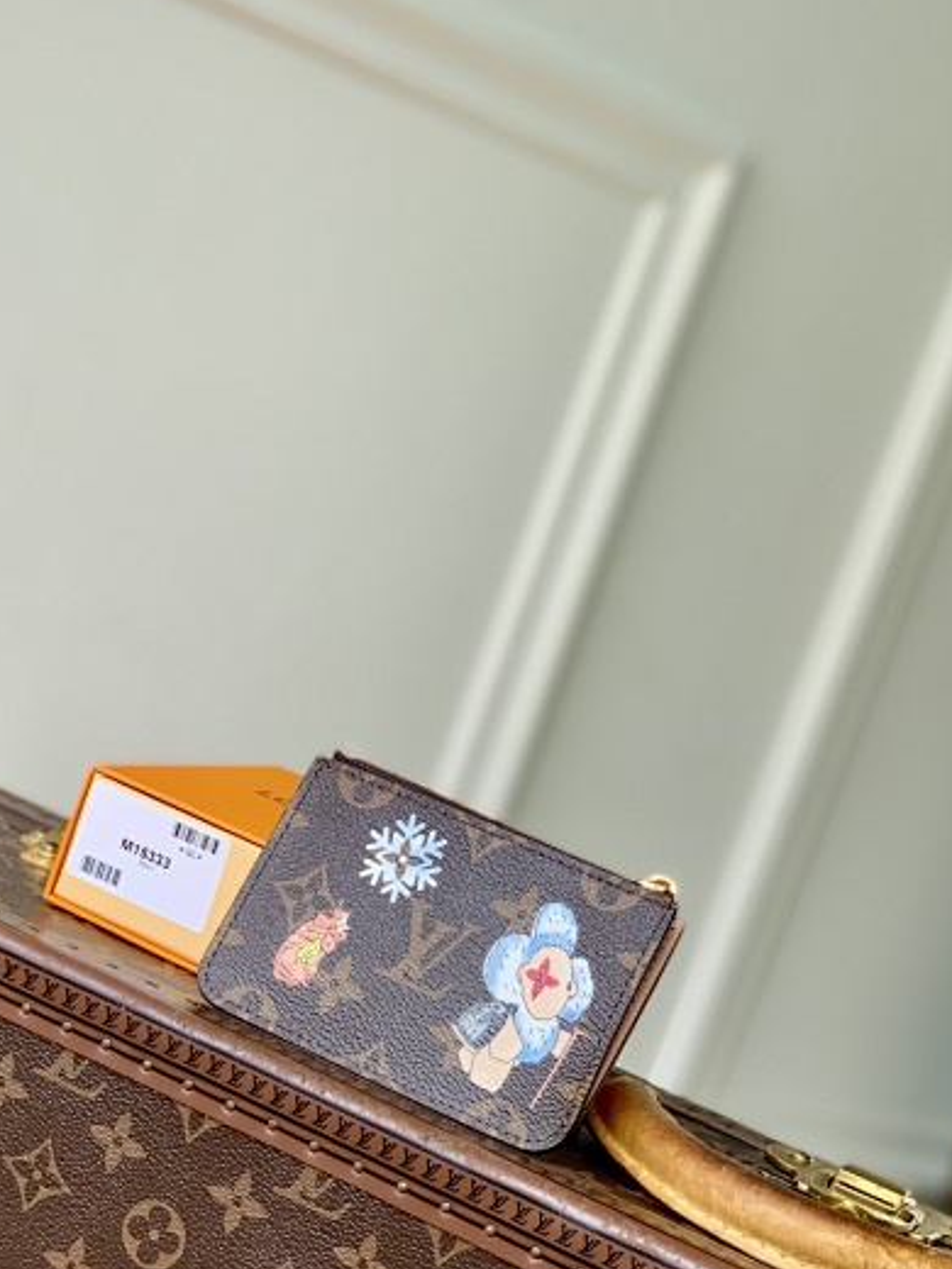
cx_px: 381
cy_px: 918
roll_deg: -20.5
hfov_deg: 18.4
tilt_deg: -9.7
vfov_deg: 24.2
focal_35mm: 80
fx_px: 2934
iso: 16
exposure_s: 1/165
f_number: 2.4
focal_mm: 6
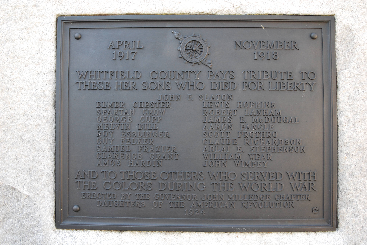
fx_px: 367
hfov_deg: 53.1
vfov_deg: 37.0
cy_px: 122
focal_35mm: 36
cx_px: 184
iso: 200
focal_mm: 24
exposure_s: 1/80
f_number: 4.5
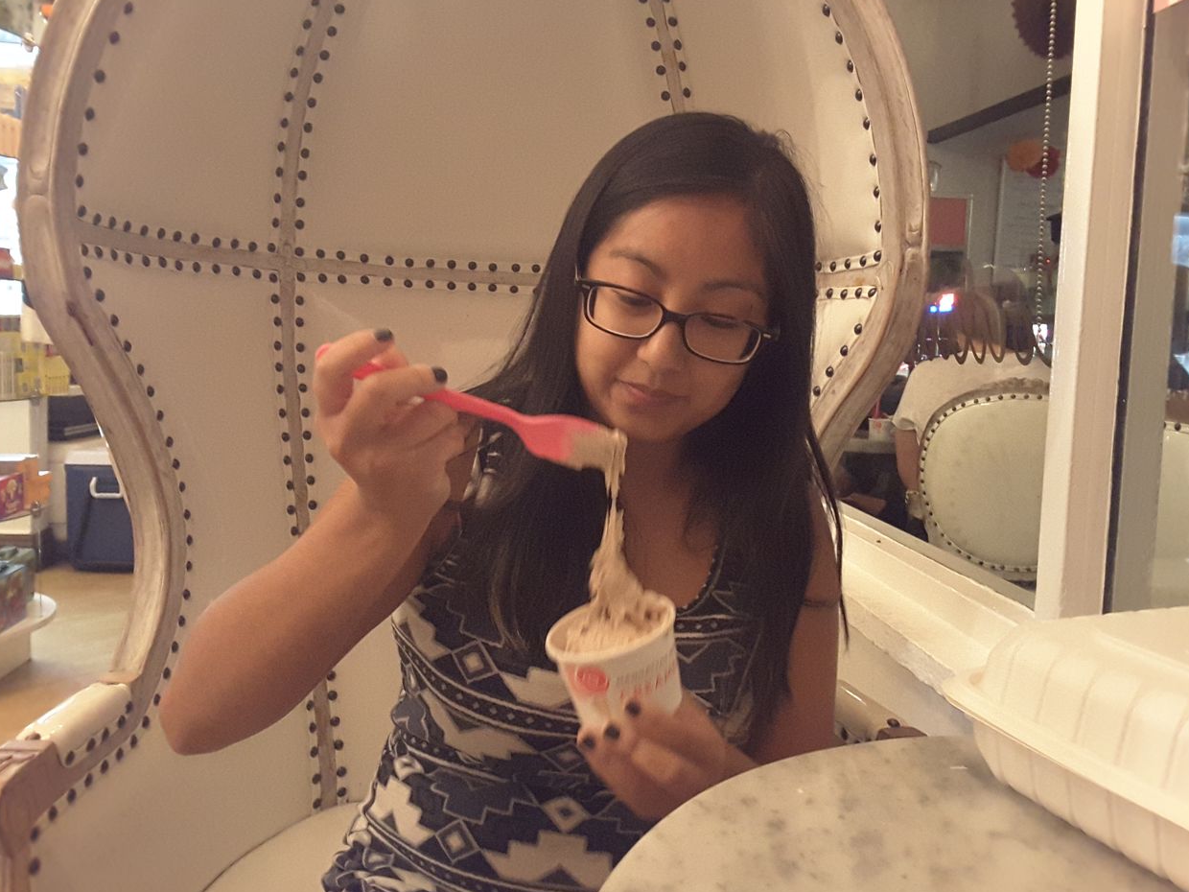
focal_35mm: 32
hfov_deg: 56.8
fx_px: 1099
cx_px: 590
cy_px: 437
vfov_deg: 44.2
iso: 400
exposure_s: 1/15
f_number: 1.9
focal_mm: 2.9
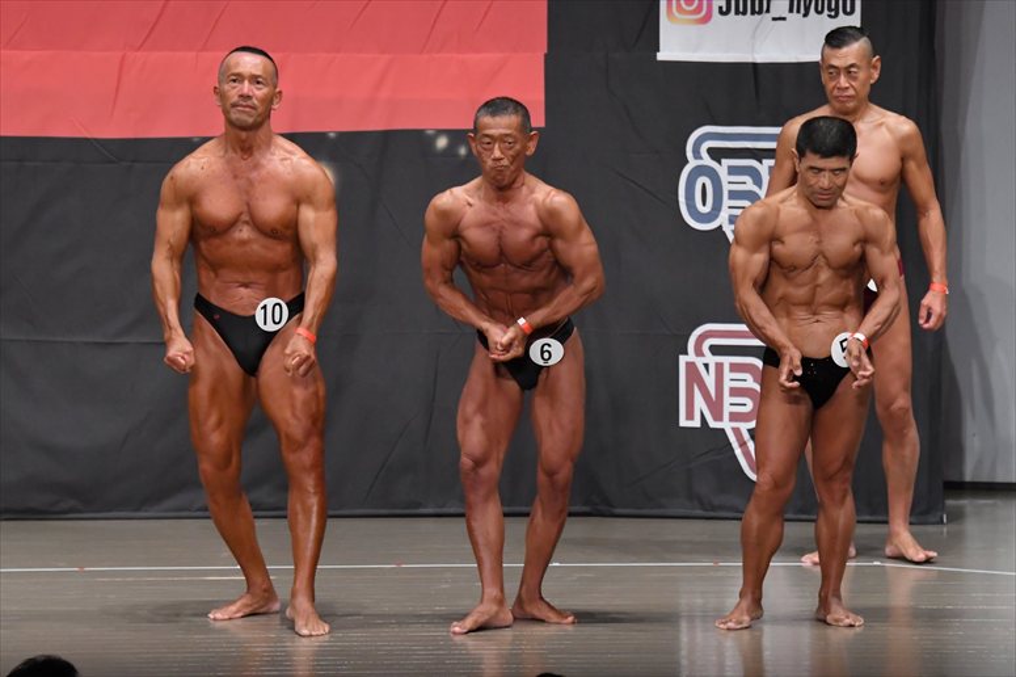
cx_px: 508
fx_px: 5698
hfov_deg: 10.2
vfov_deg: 6.8
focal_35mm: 202
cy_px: 338
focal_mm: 135
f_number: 5.6
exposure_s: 1/400
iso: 5000
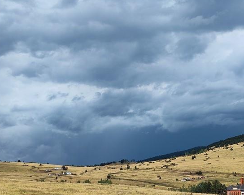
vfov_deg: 22.9
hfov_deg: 27.9
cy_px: 149
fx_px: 477
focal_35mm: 66
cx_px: 209
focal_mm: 5.56
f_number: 1.8
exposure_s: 1/1623
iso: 100
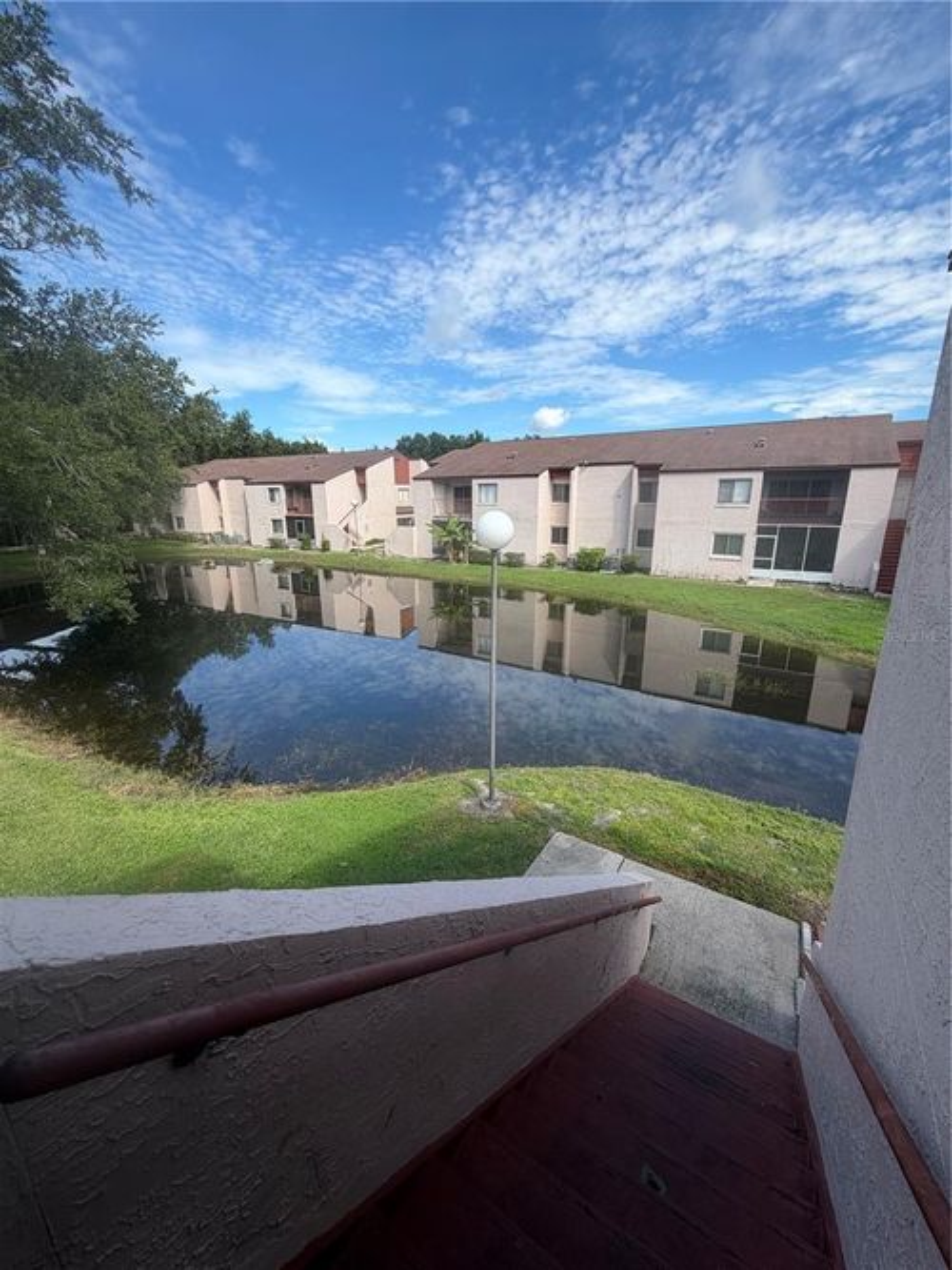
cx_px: 476
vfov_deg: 102.1
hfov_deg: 85.7
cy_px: 635
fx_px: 514
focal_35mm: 14
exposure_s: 1/770
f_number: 2.2
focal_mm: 2.22
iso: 32
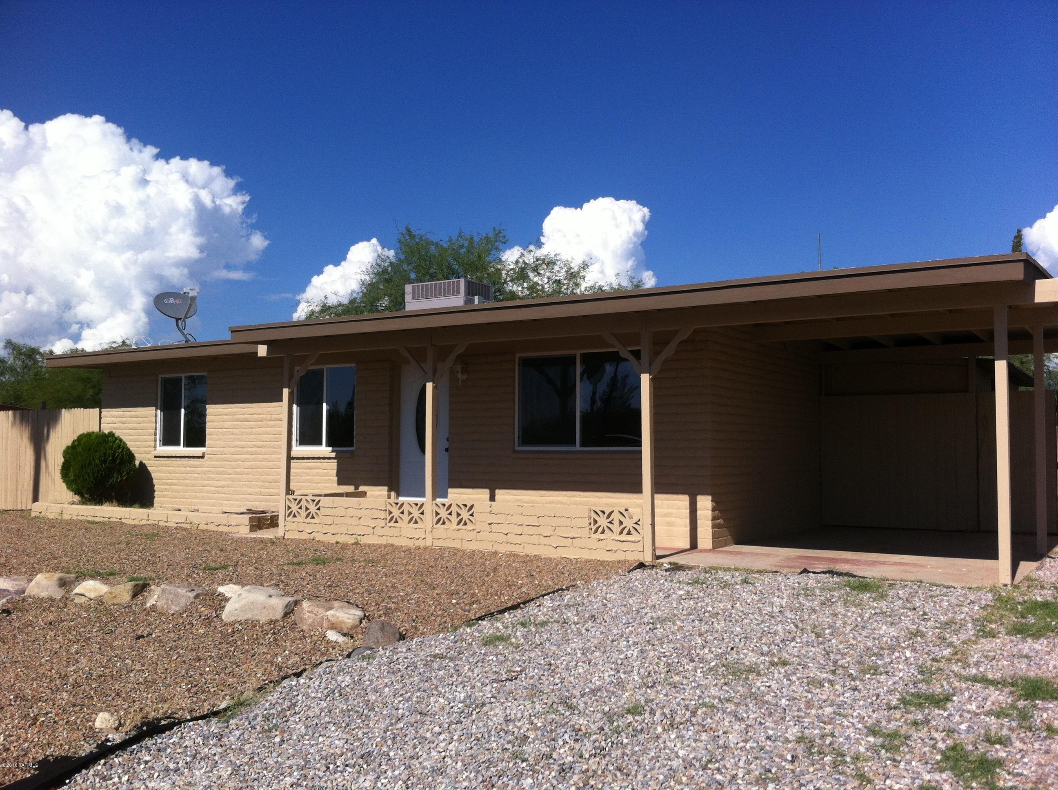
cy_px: 395
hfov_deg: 52.7
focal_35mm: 35
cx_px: 529
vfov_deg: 40.6
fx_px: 1068
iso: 80
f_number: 2.8
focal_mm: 3.85
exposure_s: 1/2320
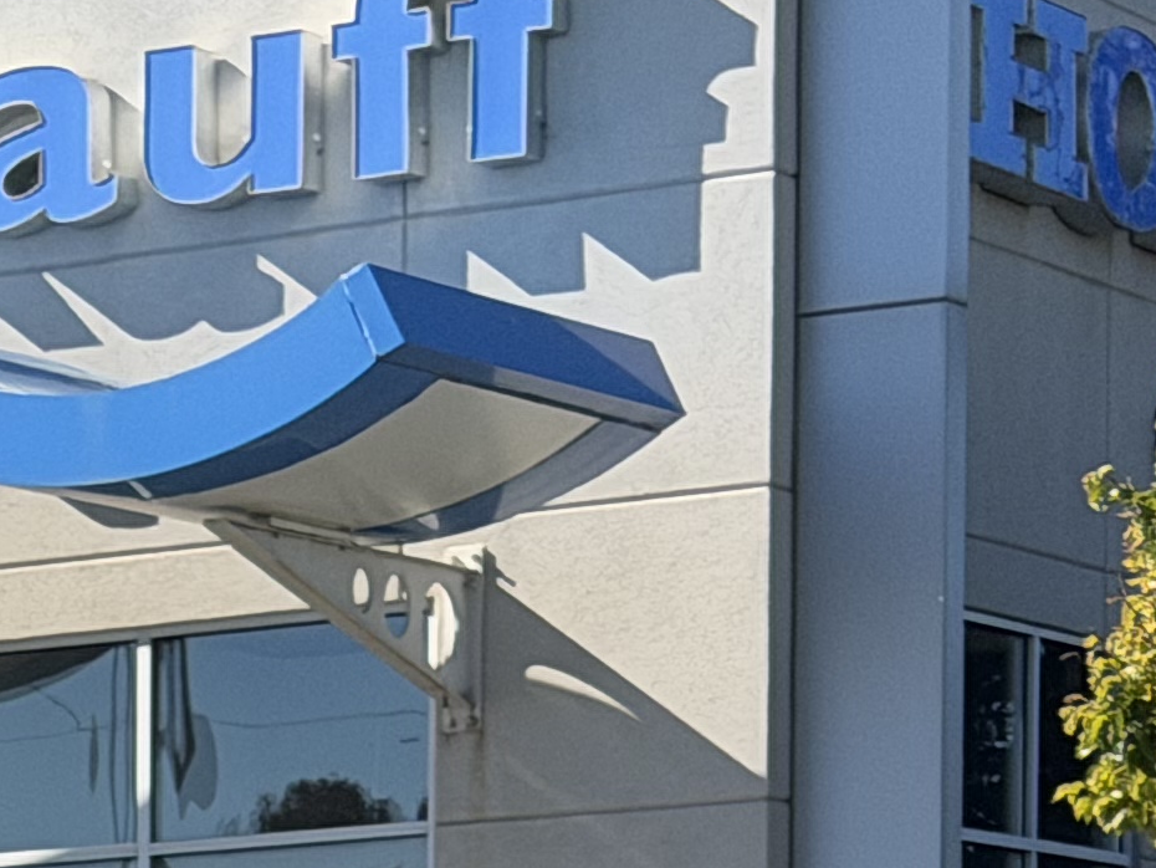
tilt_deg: -3.4
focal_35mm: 208
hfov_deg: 9.0
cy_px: 1824
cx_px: -1161
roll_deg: +1.5
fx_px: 6948
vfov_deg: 6.9
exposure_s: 1/6024
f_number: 1.78
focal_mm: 6.76
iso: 80
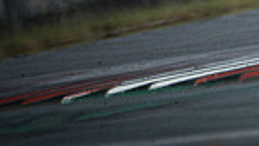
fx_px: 17082
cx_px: 476
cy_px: -133
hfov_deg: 0.9
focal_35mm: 2485
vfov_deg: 0.5
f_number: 5.6
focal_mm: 400
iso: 1000
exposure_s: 1/2000
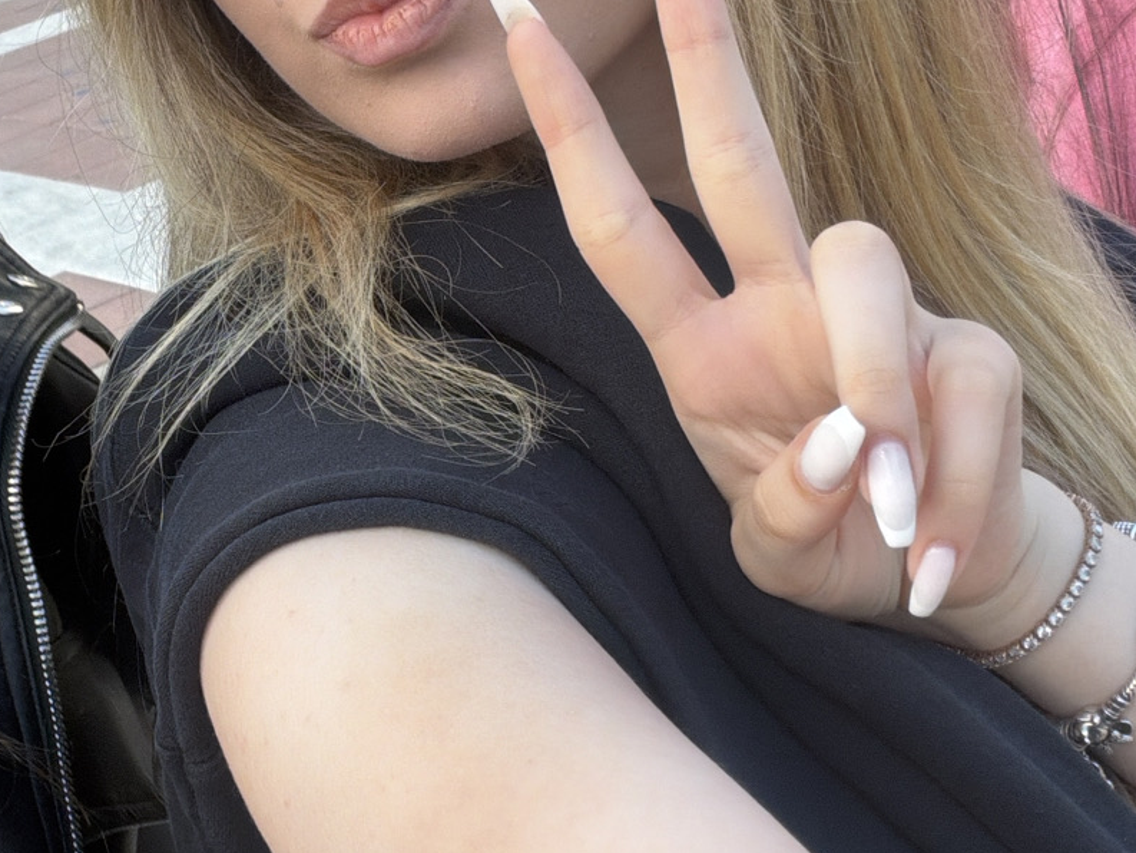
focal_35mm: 58
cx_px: 221
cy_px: 330
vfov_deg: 25.2
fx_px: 1904
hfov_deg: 32.3
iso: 50
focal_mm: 2.71
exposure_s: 1/121
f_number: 1.9
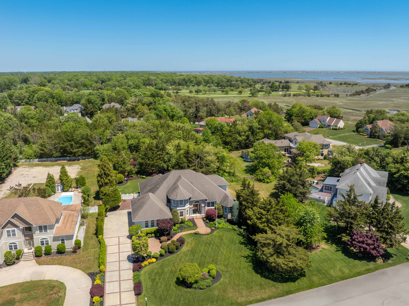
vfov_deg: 51.2
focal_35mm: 27
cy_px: 136
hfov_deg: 65.2
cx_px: 187
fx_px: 319
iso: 100
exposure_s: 1/100
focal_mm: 12.29
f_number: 5.6
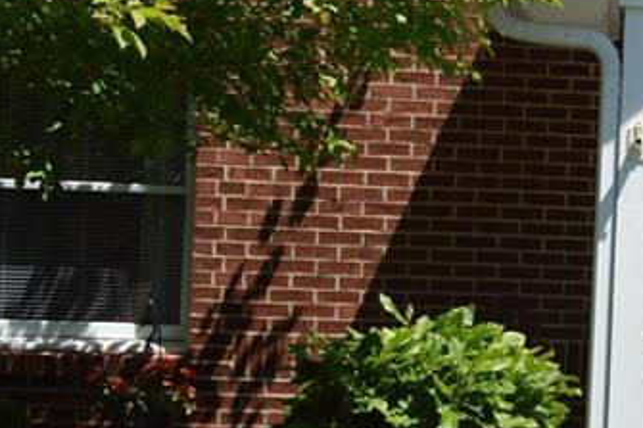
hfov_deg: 17.0
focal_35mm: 110
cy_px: 225
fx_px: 1964
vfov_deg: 12.4
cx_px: 933
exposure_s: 1/200
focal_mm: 24
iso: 100
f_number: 7.1
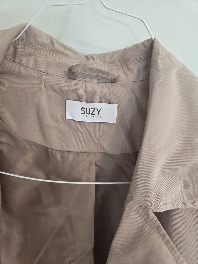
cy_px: 132
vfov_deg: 73.9
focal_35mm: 23
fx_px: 175
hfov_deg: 58.9
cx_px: 99
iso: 400
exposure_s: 1/120
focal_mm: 5.4
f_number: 1.8
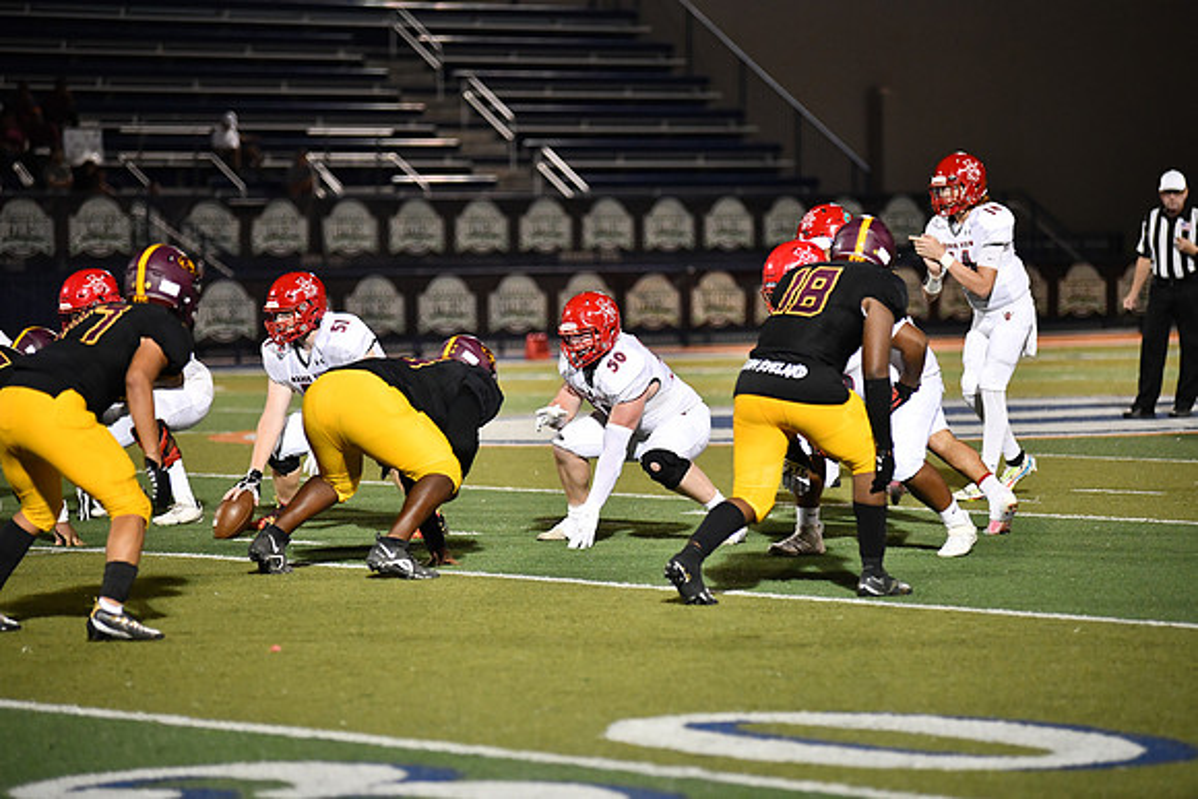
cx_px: 599
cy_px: 400
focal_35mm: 155
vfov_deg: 8.9
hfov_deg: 13.2
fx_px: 5159
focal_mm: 155
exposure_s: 1/1250
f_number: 2.8
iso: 4000
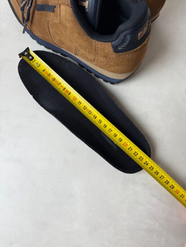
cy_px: 124
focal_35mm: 24
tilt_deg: -81.4
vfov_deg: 71.6
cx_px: 93
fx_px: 172
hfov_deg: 56.8
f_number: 1.78
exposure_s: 1/121
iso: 64
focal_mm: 6.76
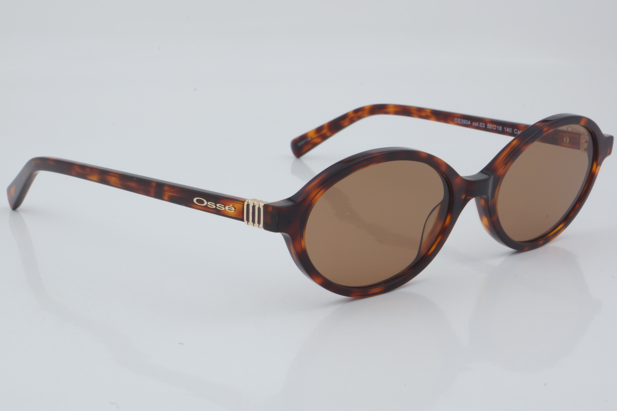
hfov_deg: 27.0
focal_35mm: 75
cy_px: 206
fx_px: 1285
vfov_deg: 18.2
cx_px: 308
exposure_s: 1/4
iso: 100
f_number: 29
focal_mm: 50
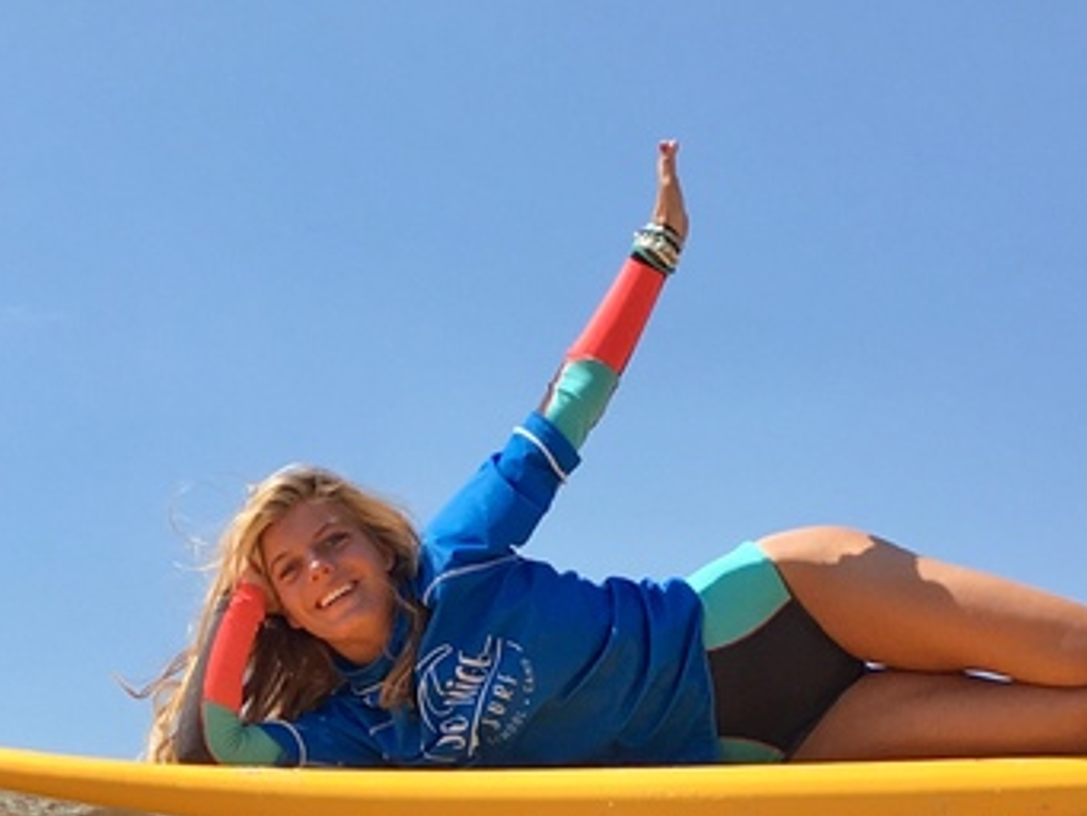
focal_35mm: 102
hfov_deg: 18.9
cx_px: 83
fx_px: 3204
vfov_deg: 13.9
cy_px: 1100
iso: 25
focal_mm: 4.15
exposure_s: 1/1508
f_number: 2.2
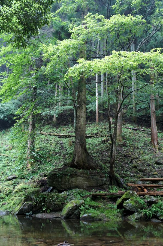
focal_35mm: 36
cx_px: 82
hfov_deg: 36.8
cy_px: 123
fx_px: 245
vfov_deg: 53.2
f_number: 4
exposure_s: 1/50
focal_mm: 24
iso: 1600
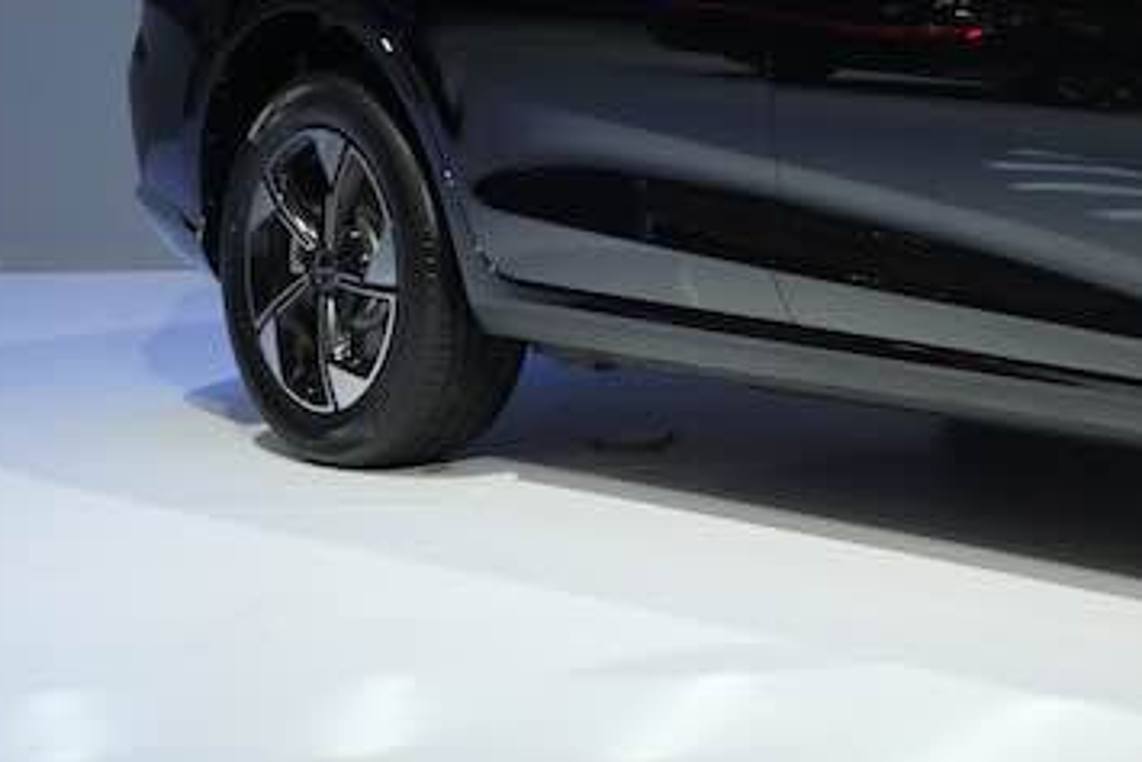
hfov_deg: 16.1
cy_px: -111
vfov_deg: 11.2
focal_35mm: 121
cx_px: 1444
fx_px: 3840
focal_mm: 42
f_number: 4
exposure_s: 1/500
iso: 1250
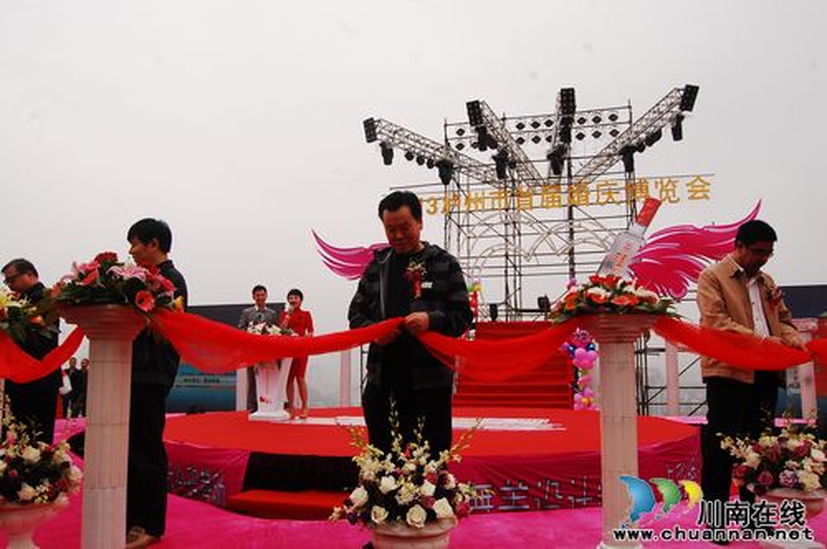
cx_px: 414
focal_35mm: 27
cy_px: 274
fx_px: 619
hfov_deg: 67.4
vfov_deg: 47.8
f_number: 9
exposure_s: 1/320
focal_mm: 18
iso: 400
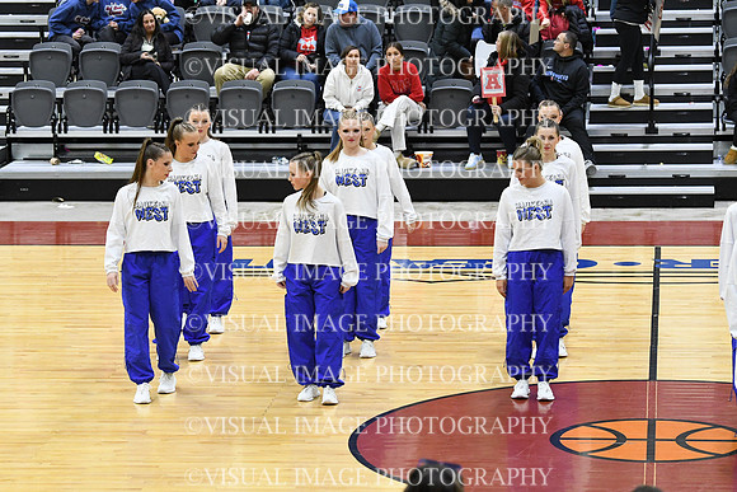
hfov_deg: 14.4
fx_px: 2908
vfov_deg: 9.7
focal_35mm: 142
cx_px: 368
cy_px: 246
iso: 4000
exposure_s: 1/250
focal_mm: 95
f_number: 4
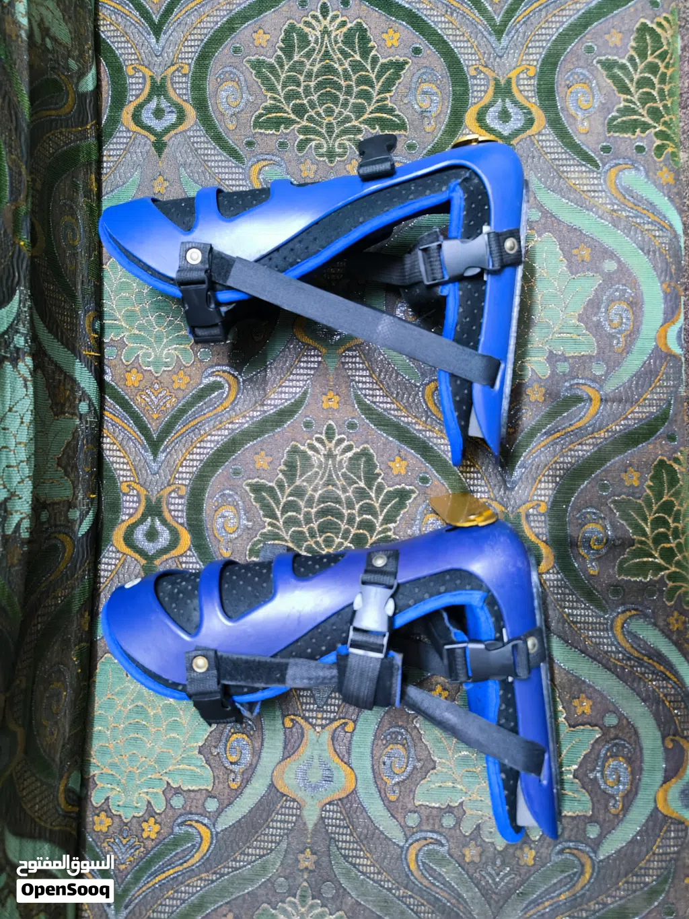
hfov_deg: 56.8
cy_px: 460
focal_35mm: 24
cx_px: 344
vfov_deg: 71.6
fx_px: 637
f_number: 1.9
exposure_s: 1/25
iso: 1250
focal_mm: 6.92
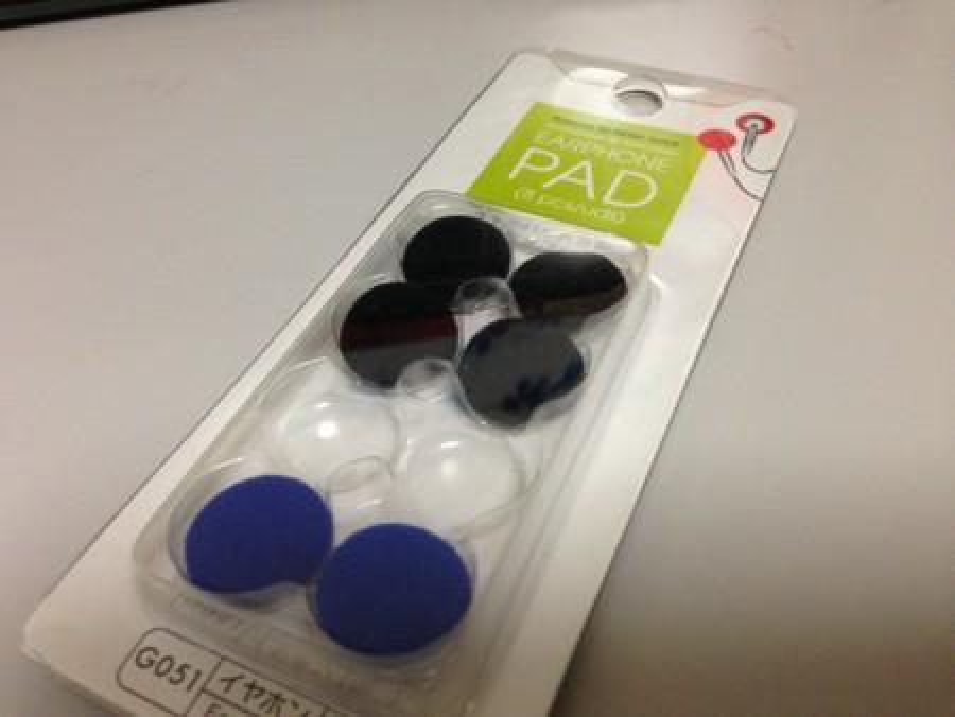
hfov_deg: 55.3
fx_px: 911
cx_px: 478
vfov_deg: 43.0
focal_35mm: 33
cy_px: 358
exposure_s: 1/20
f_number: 2.4
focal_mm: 4.13
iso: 200
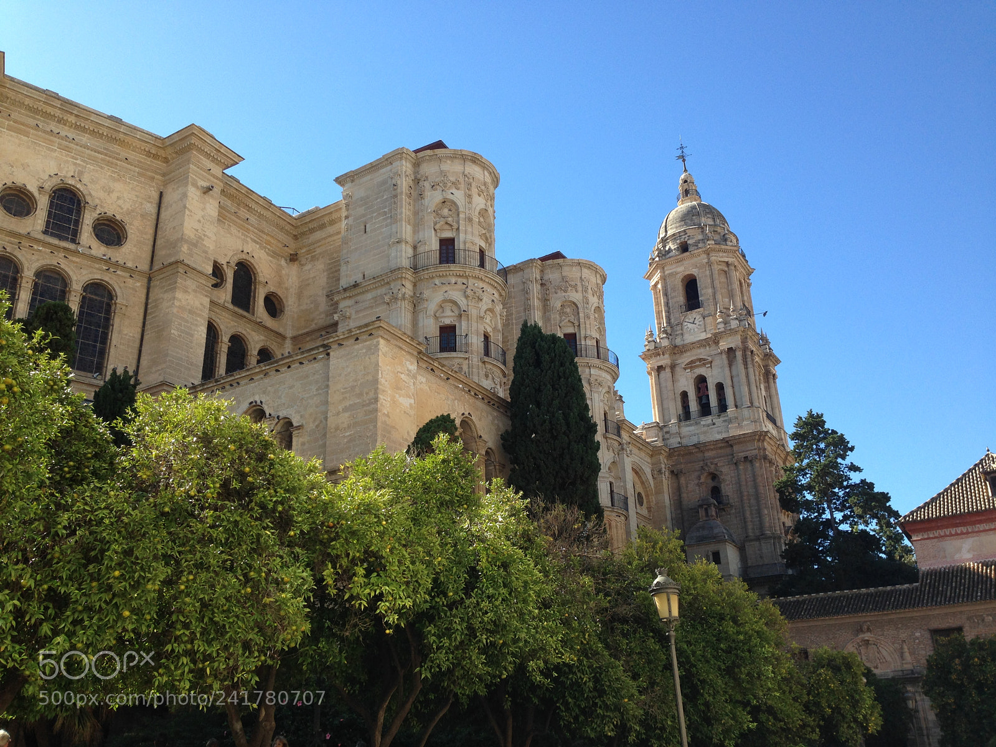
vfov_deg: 42.9
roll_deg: +0.0
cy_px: 374
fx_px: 950
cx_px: 498
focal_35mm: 33
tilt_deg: +24.7
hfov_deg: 55.4
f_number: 2.4
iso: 50
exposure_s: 1/653
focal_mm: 4.12
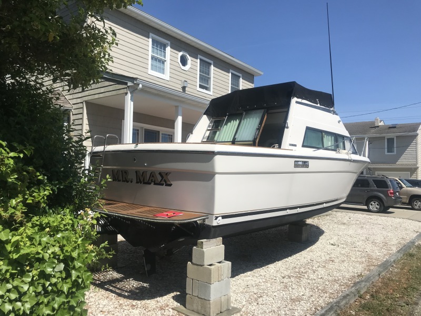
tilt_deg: +3.2
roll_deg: -2.5
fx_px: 341
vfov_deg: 49.7
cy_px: 158
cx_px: 210
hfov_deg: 63.4
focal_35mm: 28
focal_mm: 3.99
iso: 20
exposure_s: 1/3831
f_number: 1.8
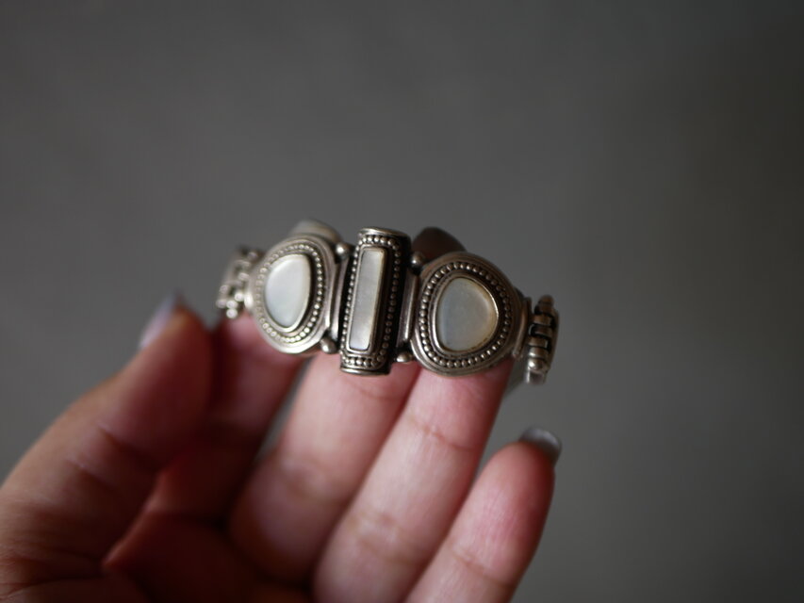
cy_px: 302
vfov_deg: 29.1
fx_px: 1161
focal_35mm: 50
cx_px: 402
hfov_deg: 38.2
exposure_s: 1/125
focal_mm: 25
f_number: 2
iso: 200
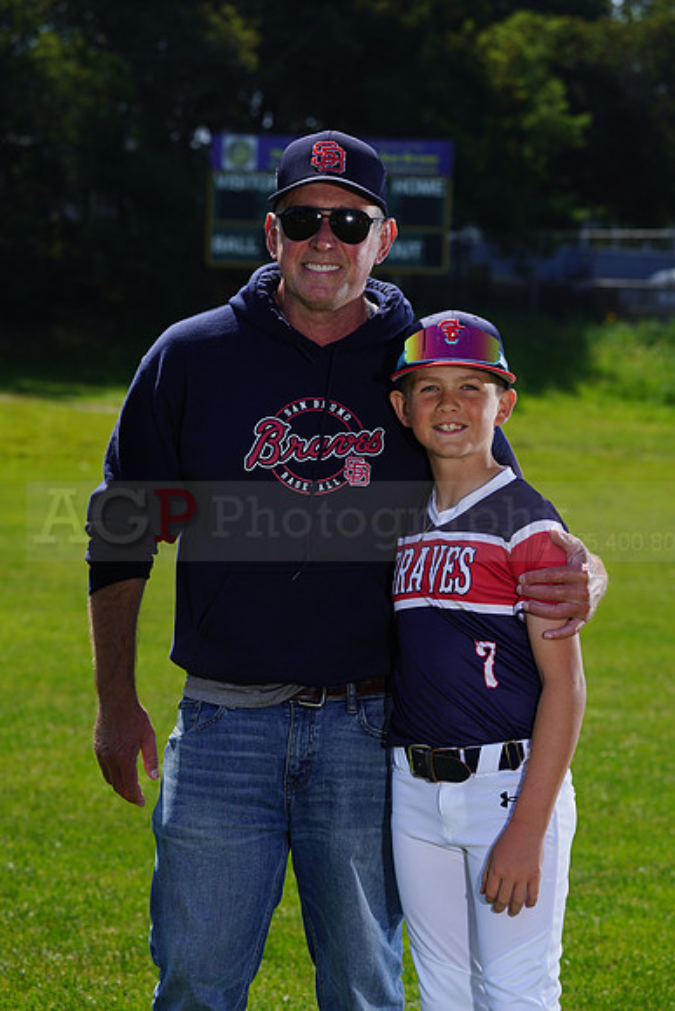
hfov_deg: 10.4
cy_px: 506
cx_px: 338
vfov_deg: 15.5
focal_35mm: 132
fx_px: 3710
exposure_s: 1/250
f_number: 8
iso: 100
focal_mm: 132
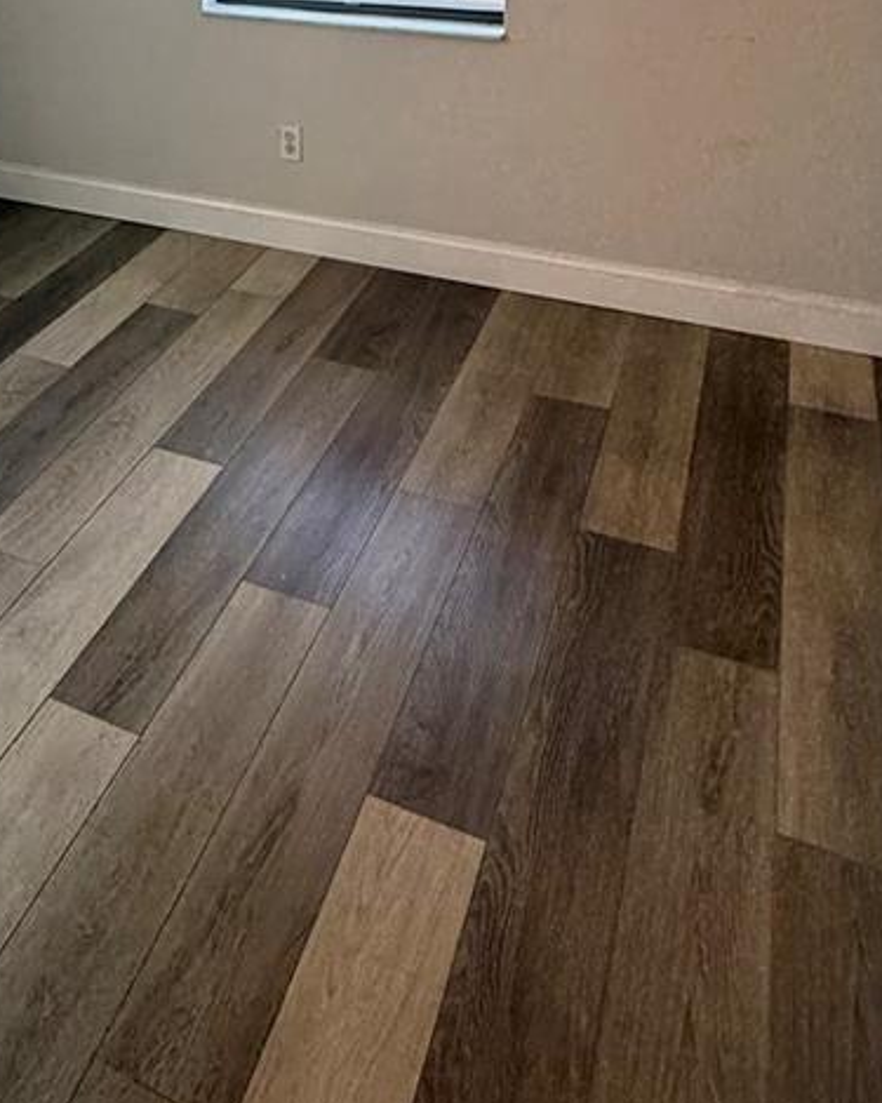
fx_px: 1142
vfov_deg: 46.7
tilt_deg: -16.7
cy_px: 120
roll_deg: +2.7
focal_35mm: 35
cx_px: 158
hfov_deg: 40.2
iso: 250
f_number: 2.2
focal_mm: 2.22
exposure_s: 1/99
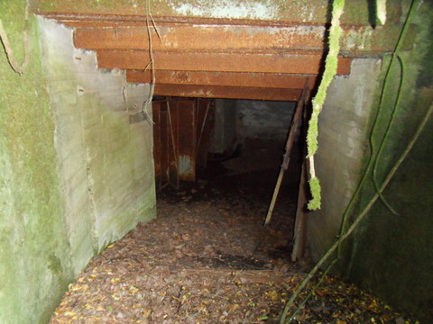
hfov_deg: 71.6
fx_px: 300
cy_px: 162
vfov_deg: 56.8
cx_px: 216
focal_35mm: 24
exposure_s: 1/30
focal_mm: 4.3
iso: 640
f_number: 3.3
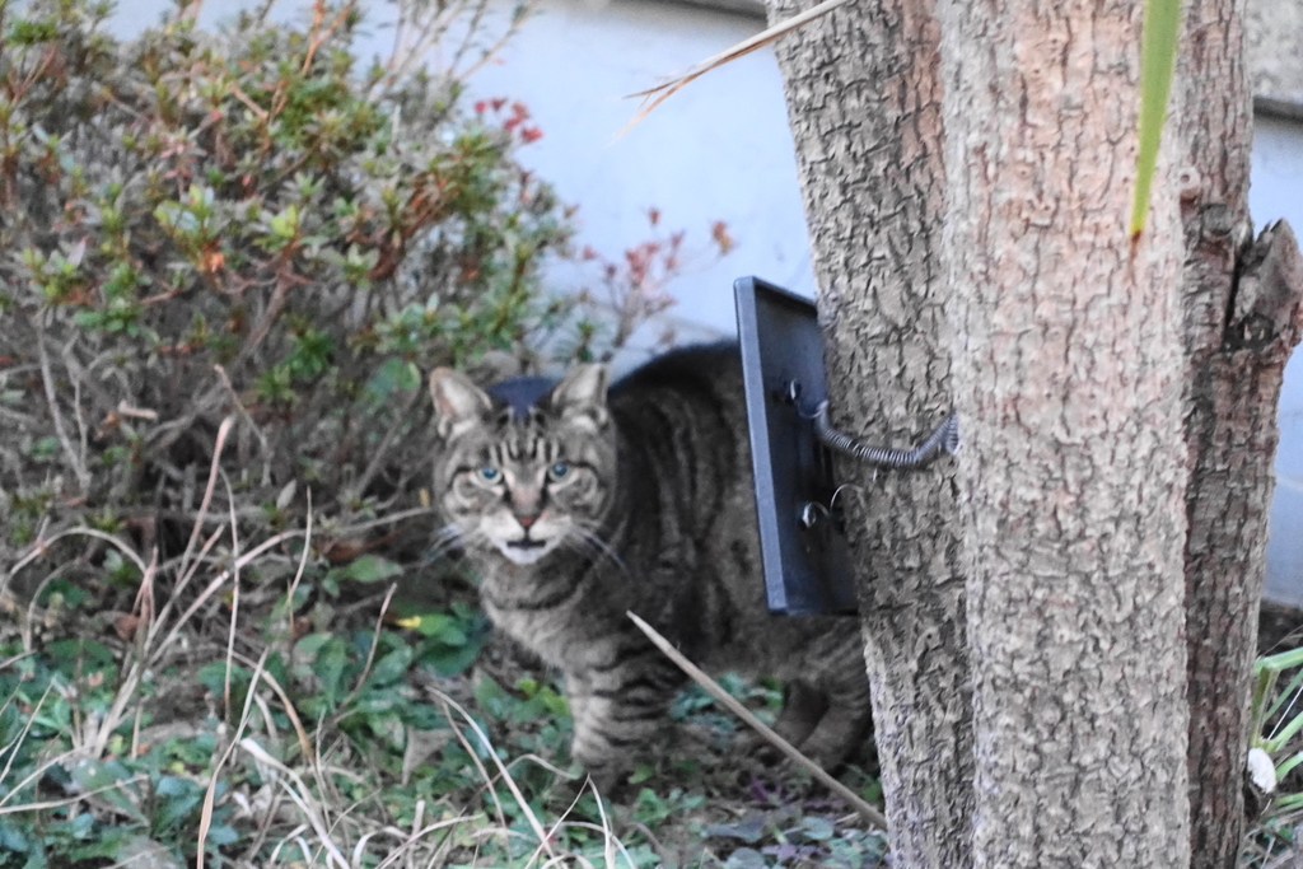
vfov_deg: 19.5
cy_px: 434
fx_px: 2534
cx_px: 652
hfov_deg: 28.8
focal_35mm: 70
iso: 3200
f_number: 2.8
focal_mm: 25.7
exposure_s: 1/8
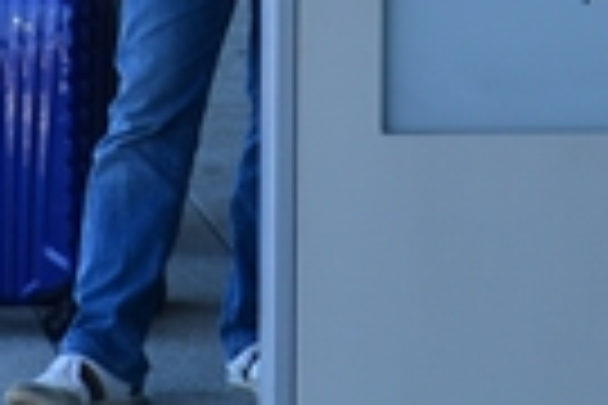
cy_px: -738
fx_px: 7616
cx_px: 622
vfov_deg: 3.0
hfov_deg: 4.6
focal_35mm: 451
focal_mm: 62
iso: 100
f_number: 5.6
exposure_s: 1/100
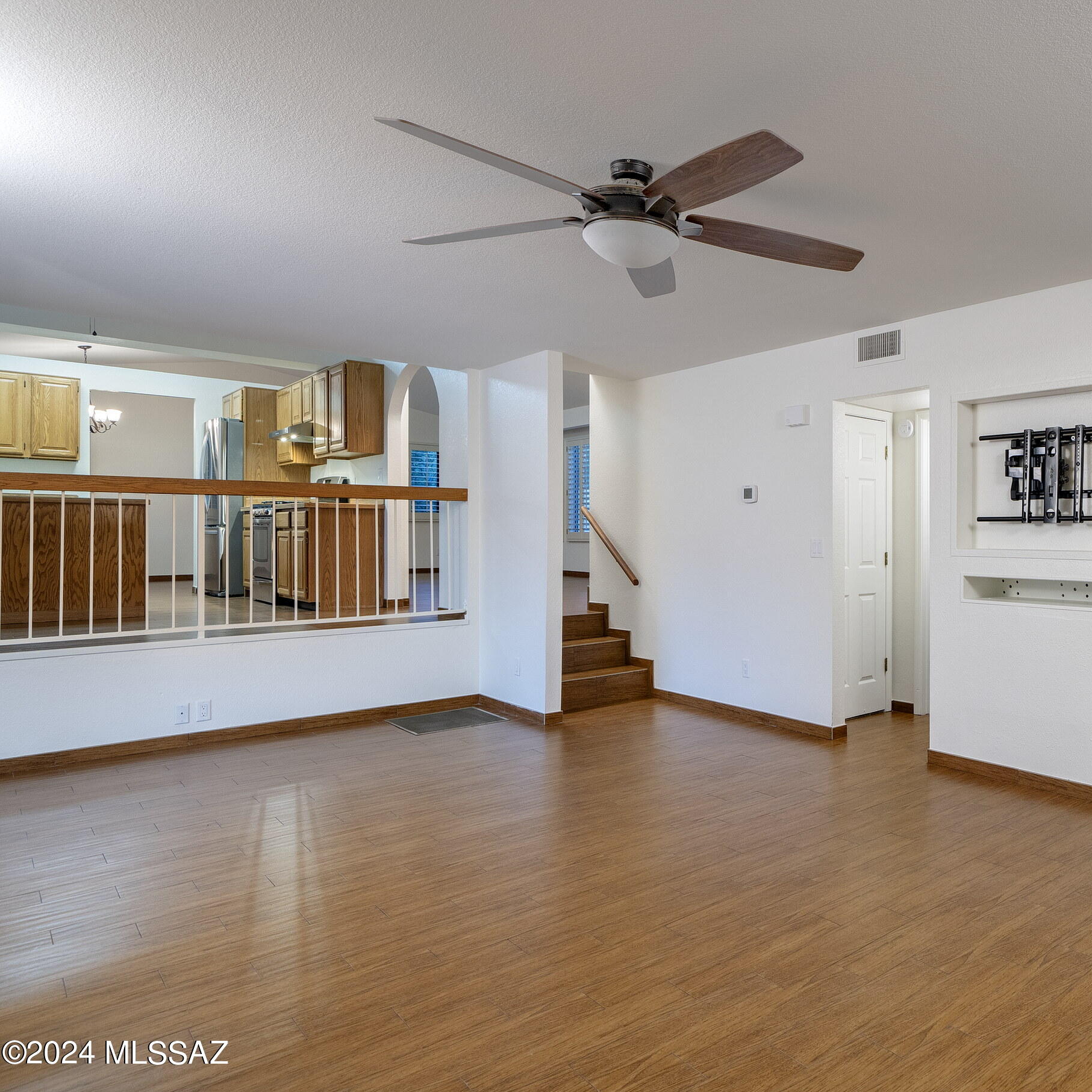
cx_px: 843
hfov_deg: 66.8
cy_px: 542
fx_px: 749
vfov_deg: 72.1
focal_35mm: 21
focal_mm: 16
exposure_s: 1/4
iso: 200
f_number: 7.1
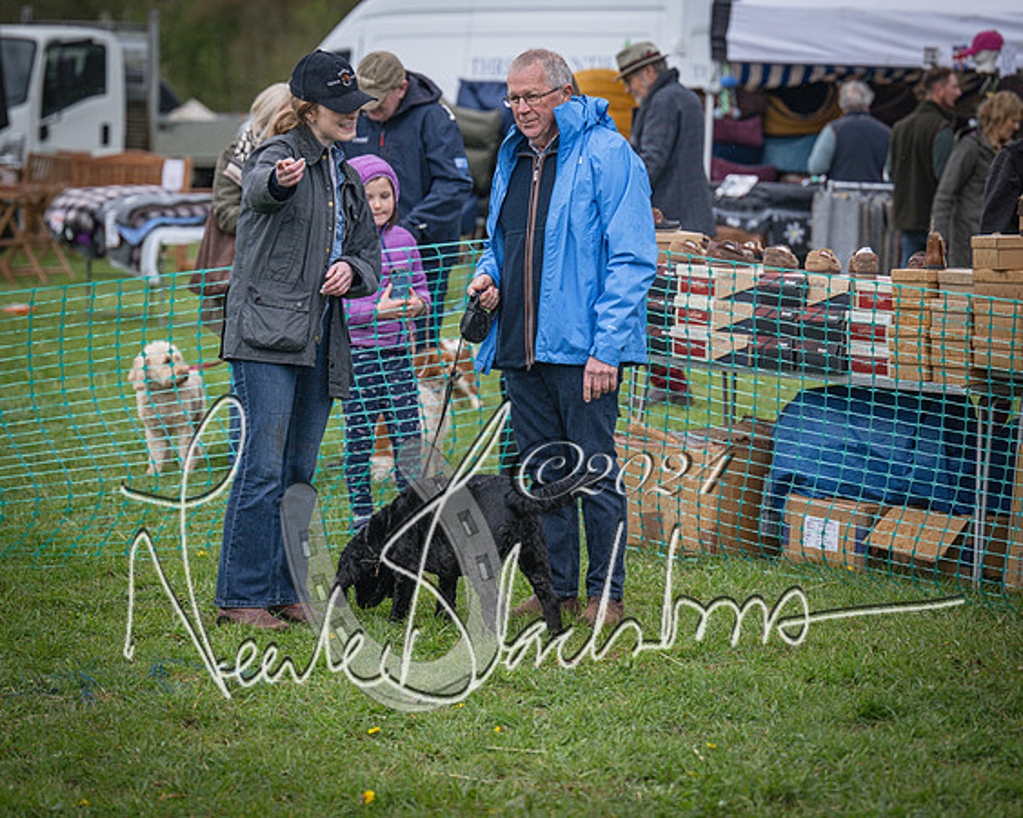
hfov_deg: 13.2
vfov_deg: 10.5
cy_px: 409
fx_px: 4431
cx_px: 512
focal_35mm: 146
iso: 1250
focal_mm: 130
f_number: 4
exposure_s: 1/5000
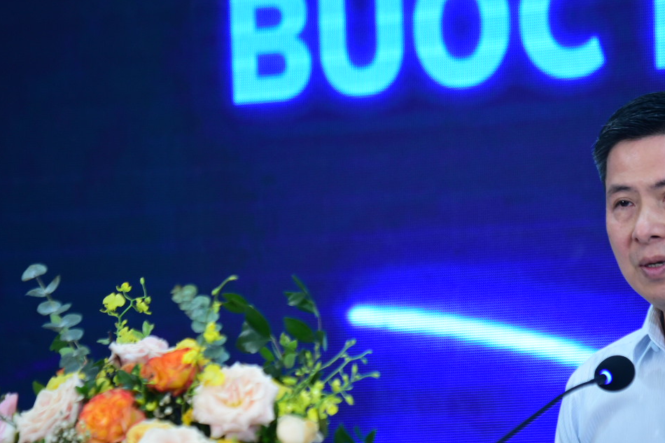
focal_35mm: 341
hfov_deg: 6.0
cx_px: 463
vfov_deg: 4.0
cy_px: 324
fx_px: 6298
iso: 1600
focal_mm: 200
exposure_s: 1/200
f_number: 4
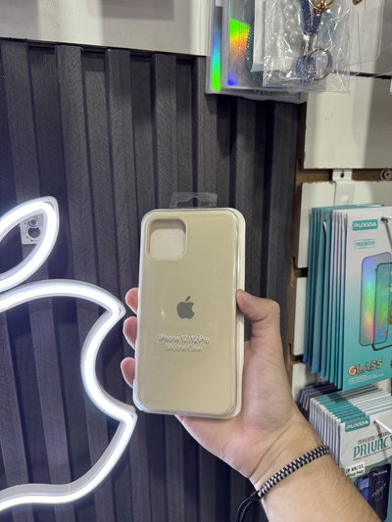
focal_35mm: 24
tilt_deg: -13.6
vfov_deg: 71.6
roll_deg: +1.8
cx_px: 196
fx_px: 362
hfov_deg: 56.8
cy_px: 261
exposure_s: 1/100
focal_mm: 6.76
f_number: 1.78
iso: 200
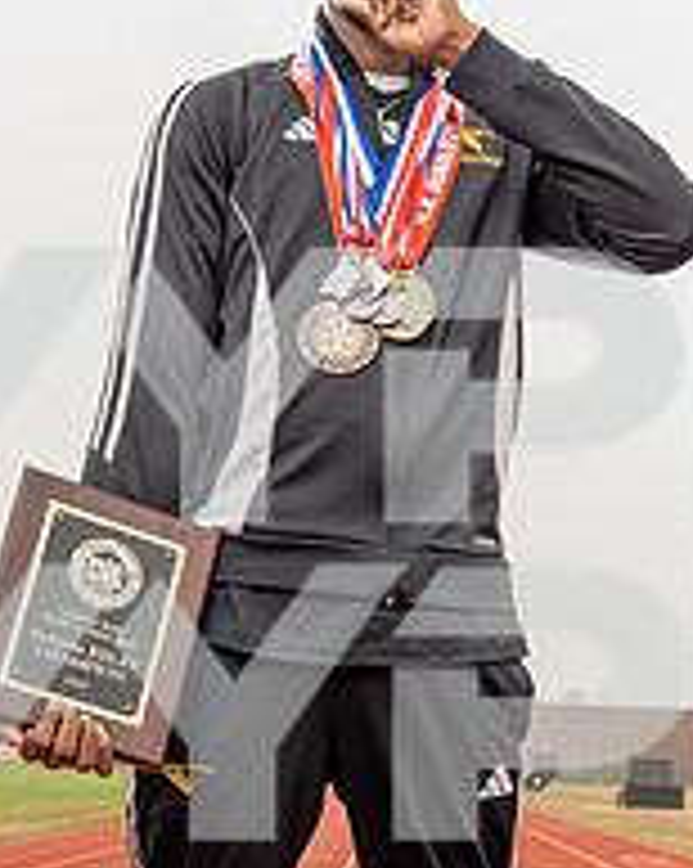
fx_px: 1797
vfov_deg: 26.6
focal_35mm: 70
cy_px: 706
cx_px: 342
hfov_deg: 21.8
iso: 250
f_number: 5.6
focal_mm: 32
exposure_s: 1/200
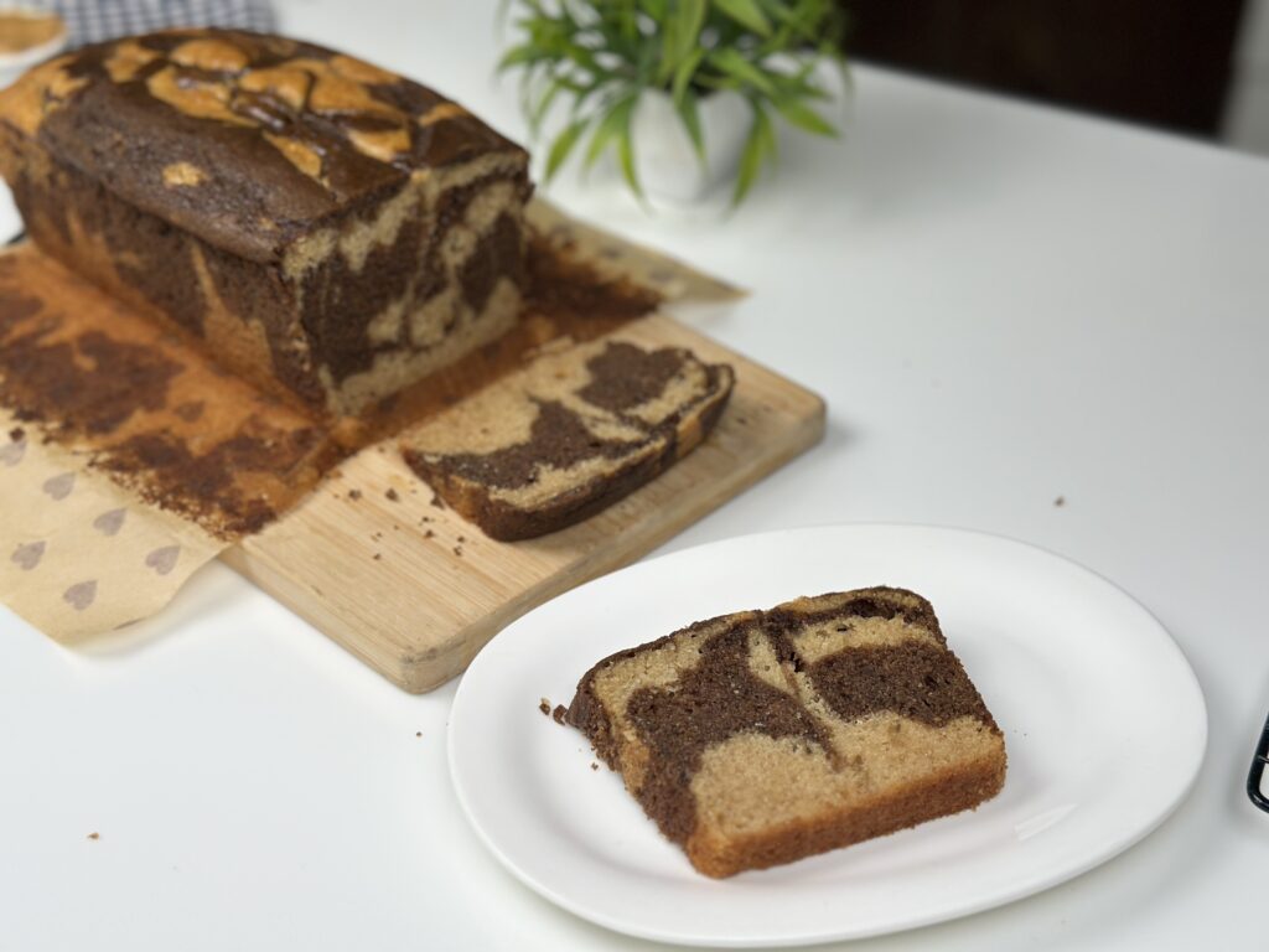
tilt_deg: -36.7
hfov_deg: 39.7
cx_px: 634
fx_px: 1760
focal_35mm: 48
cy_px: 476
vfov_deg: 30.3
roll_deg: -2.4
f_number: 1.78
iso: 80
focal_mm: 6.86
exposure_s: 1/555
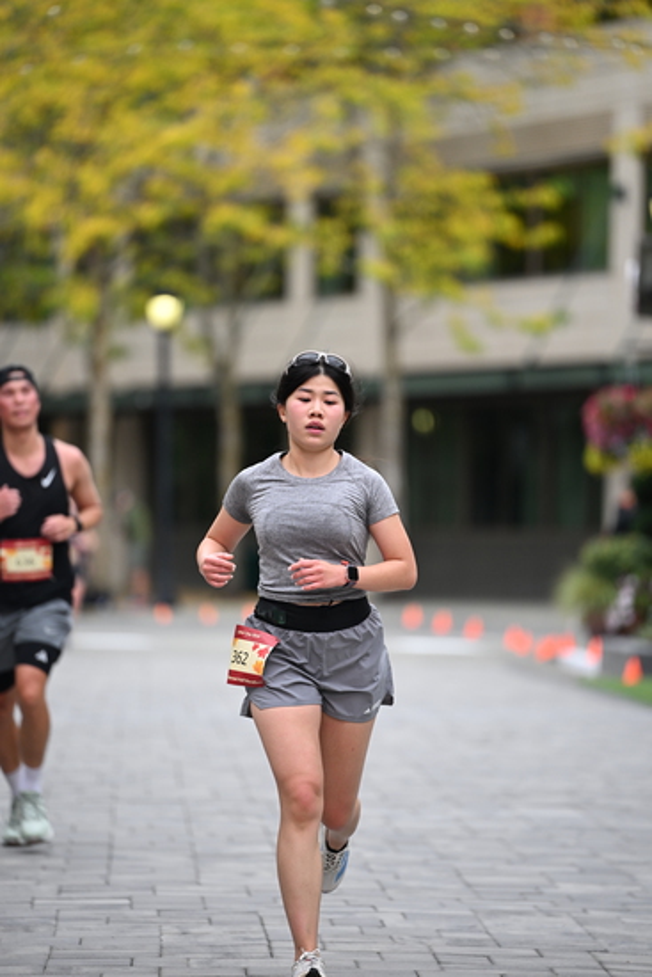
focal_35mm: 200
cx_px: 326
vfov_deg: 10.3
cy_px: 488
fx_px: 5429
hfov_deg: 6.9
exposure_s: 1/2000
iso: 640
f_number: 2.8
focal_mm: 200
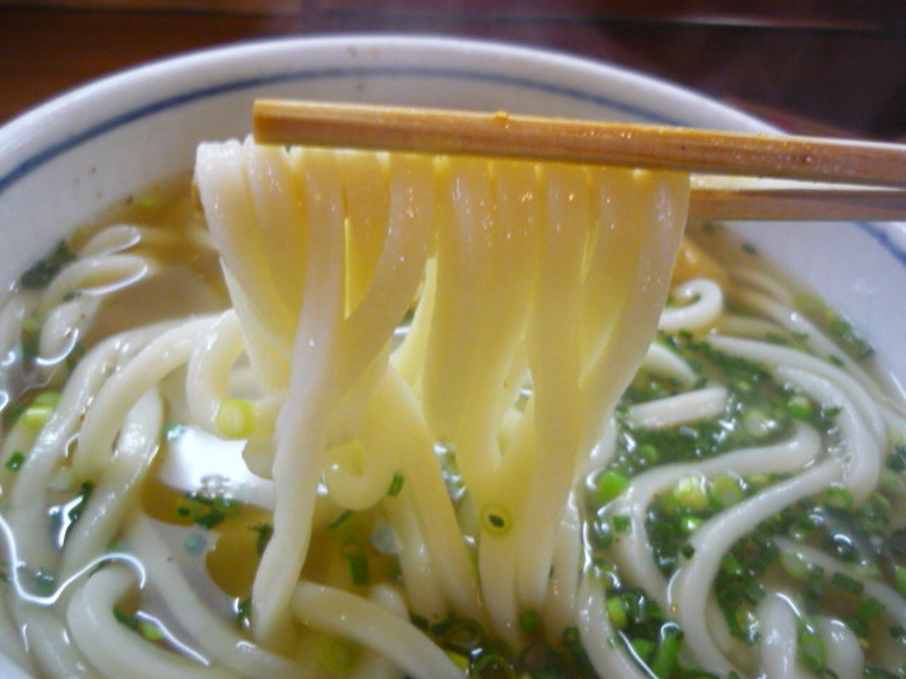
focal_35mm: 33
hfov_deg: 55.4
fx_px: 864
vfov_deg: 42.9
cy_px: 340
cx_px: 453
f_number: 2.8
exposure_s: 1/15
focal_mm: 5.5
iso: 400
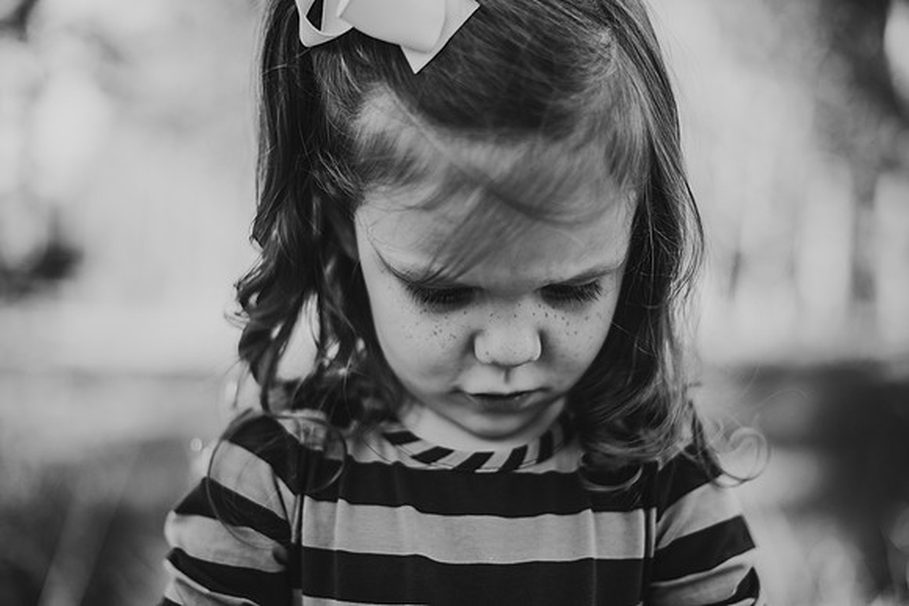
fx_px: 1263
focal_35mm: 50
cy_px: 303
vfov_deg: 27.0
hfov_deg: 39.6
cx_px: 454
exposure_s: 1/1250
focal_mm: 50
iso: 200
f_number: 2
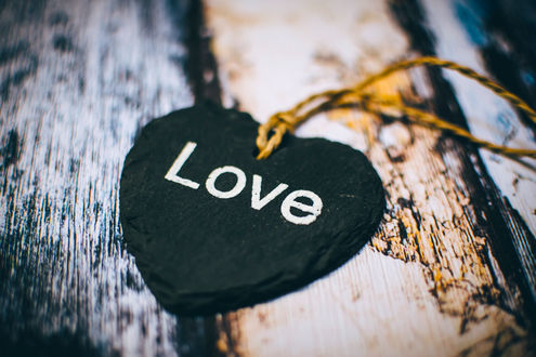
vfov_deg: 25.8
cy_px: 178
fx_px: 782
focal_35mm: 52
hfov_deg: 37.9
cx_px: 268
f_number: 2.2
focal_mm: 35
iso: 250
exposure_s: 1/200
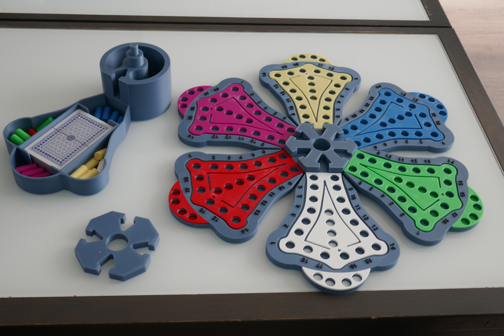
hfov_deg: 45.4
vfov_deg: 31.2
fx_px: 602
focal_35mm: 43
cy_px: 168
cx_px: 252
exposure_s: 1/125
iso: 125
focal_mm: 15.6
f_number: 3.9
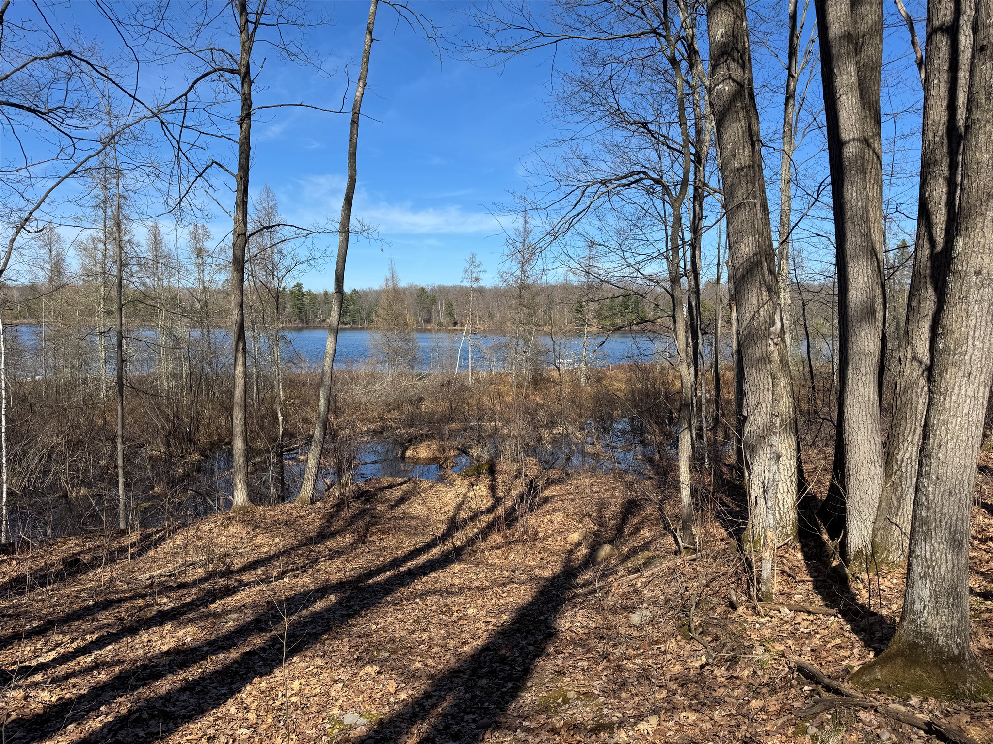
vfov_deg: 56.8
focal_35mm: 24
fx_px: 688
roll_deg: +0.5
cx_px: 496
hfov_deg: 71.6
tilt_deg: -7.9
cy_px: 372
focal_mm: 6.76
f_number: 1.78
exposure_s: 1/3597
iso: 80
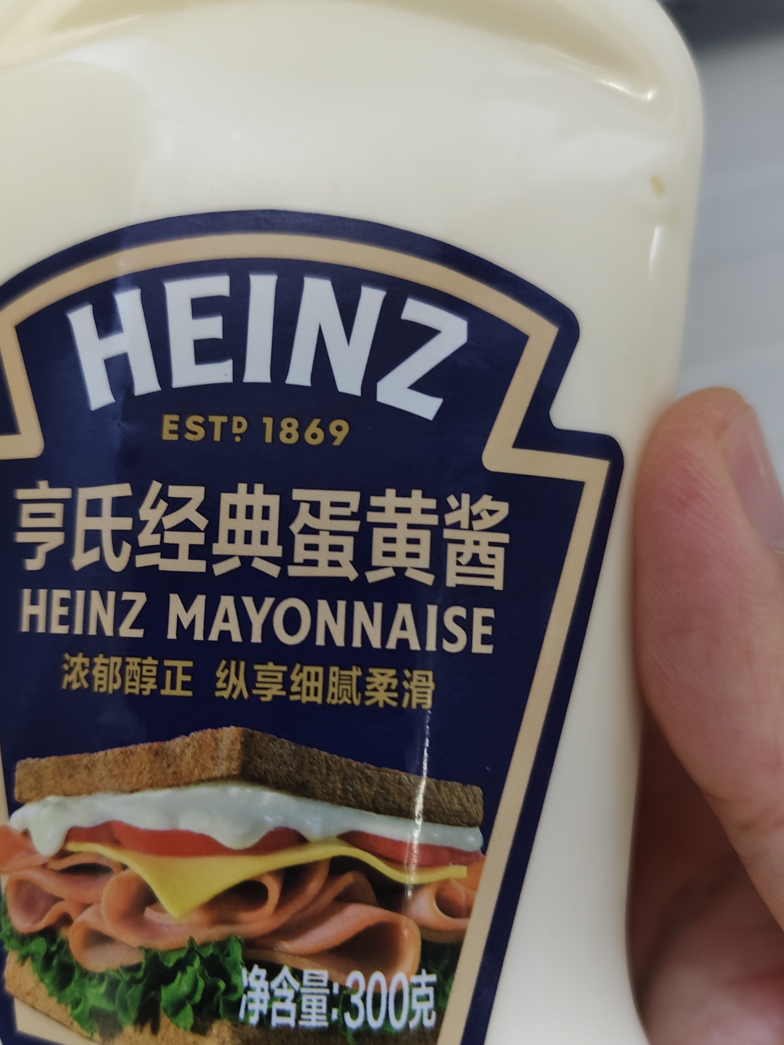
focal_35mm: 30
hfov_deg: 46.7
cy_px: 562
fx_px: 906
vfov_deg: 59.9
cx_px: 357
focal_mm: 5.56
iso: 1871
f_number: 1.88
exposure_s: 1/33.3
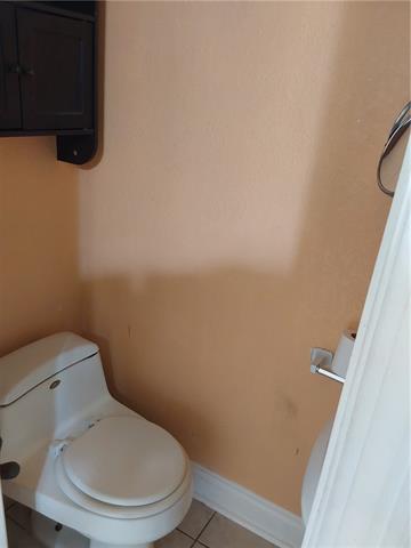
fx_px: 443
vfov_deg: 63.4
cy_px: 274
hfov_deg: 49.7
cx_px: 206
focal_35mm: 28
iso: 200
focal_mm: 2.91
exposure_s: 1/40
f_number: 1.9
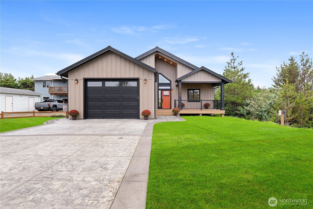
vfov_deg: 63.2
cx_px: 156
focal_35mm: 20
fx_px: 170
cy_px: 104
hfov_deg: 85.4
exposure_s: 1/200
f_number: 8
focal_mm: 19.5
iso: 400
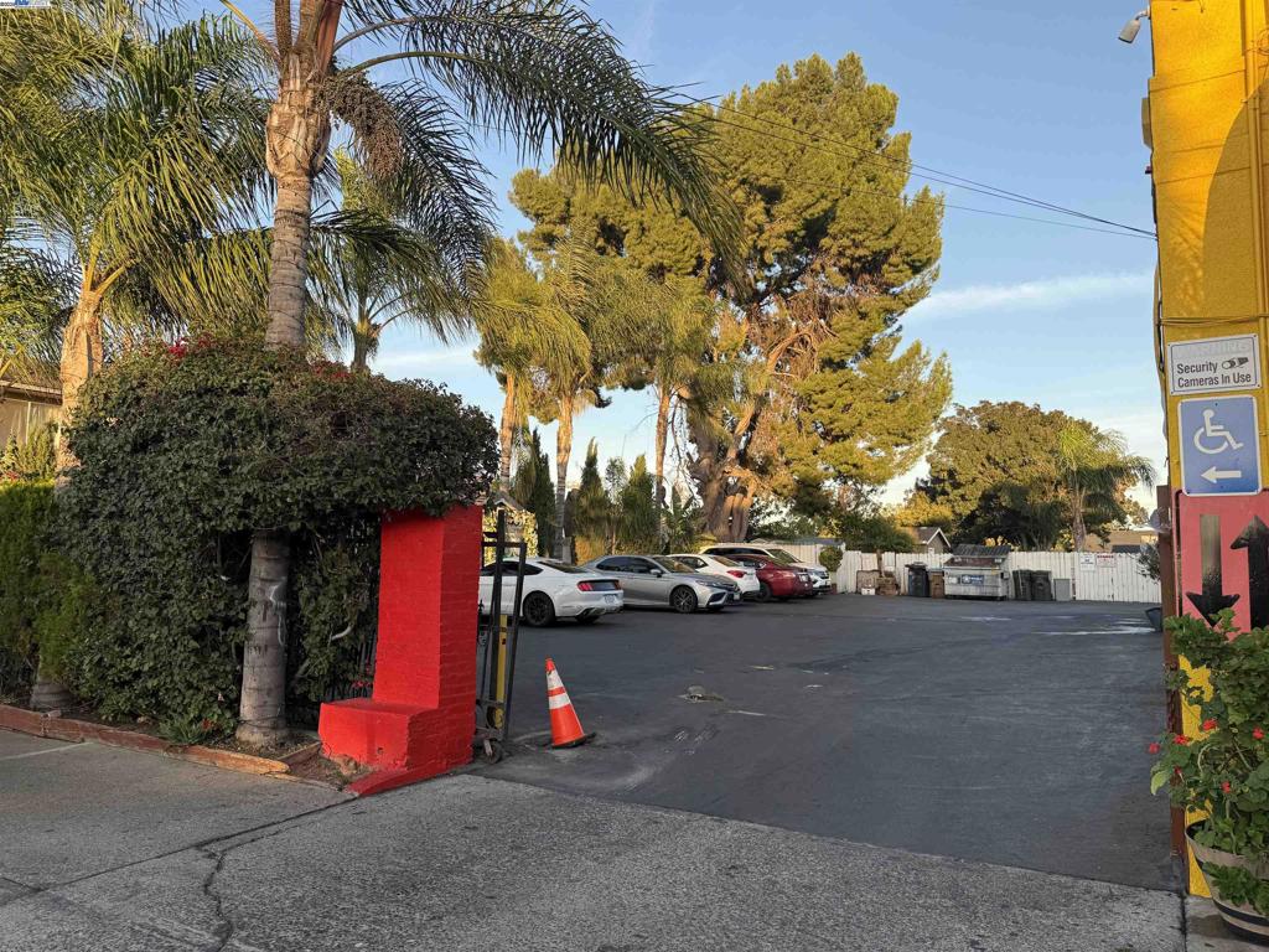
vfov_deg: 56.8
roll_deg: -1.6
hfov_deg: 71.6
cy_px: 476
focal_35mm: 24
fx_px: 880
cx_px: 634
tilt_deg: +6.3
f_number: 1.78
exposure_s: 1/702
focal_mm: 6.76
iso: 80
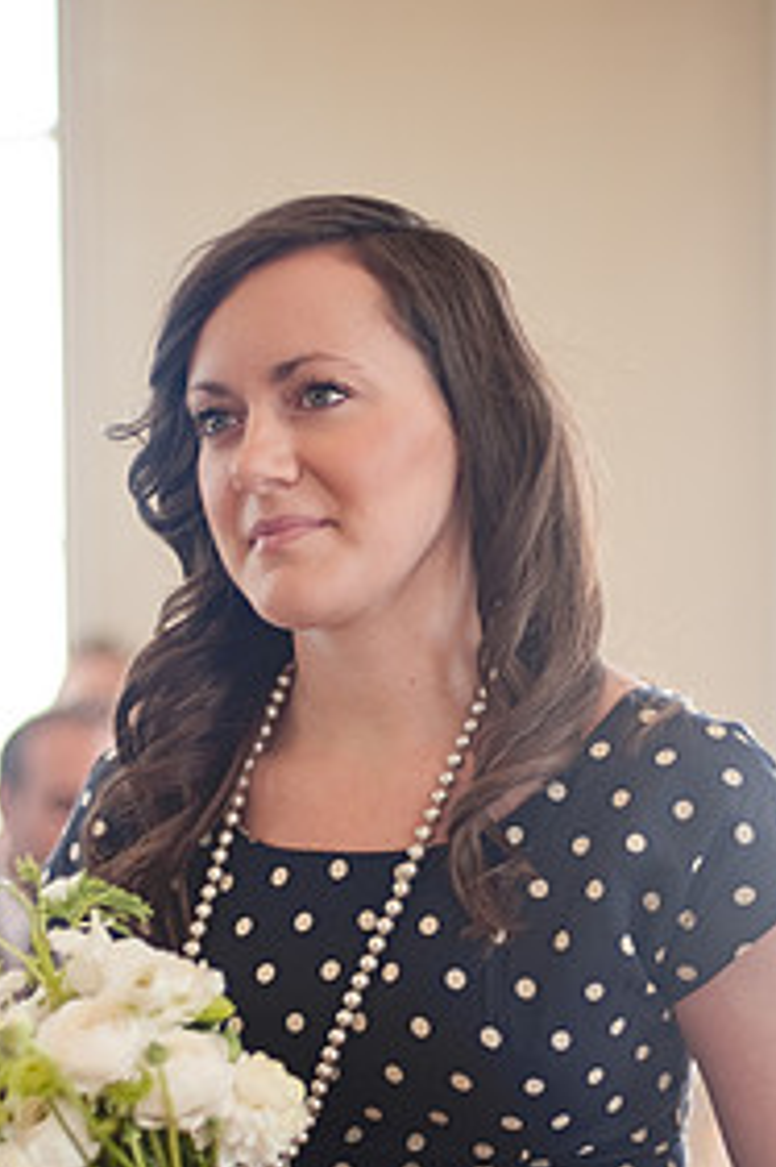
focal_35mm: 80
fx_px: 2590
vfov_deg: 25.1
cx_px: 371
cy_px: 843
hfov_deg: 17.0
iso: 200
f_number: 1.4
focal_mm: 50
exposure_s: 1/250
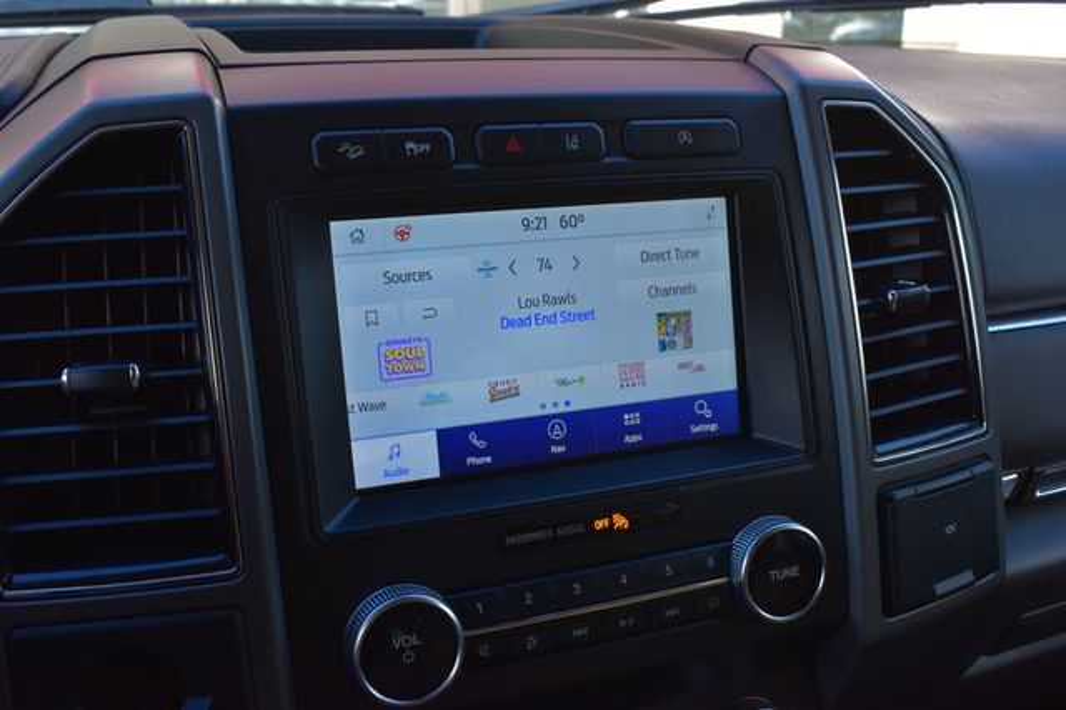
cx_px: 533
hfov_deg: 51.3
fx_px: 1110
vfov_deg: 35.5
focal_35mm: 38
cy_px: 355
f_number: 9
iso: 400
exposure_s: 1/125
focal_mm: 25
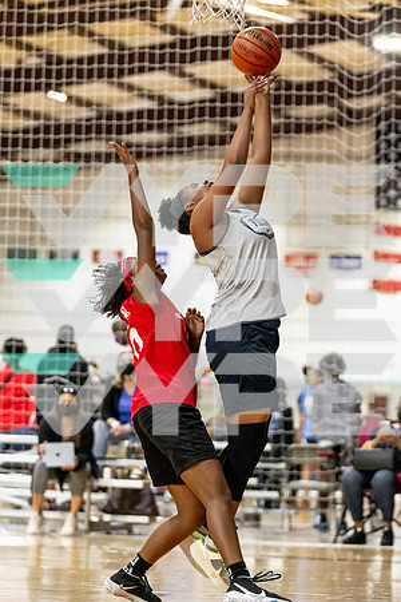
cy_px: 288
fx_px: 3242
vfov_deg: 10.6
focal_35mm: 194
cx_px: 219
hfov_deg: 7.1
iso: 2500
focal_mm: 124
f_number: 2.8
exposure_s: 1/800
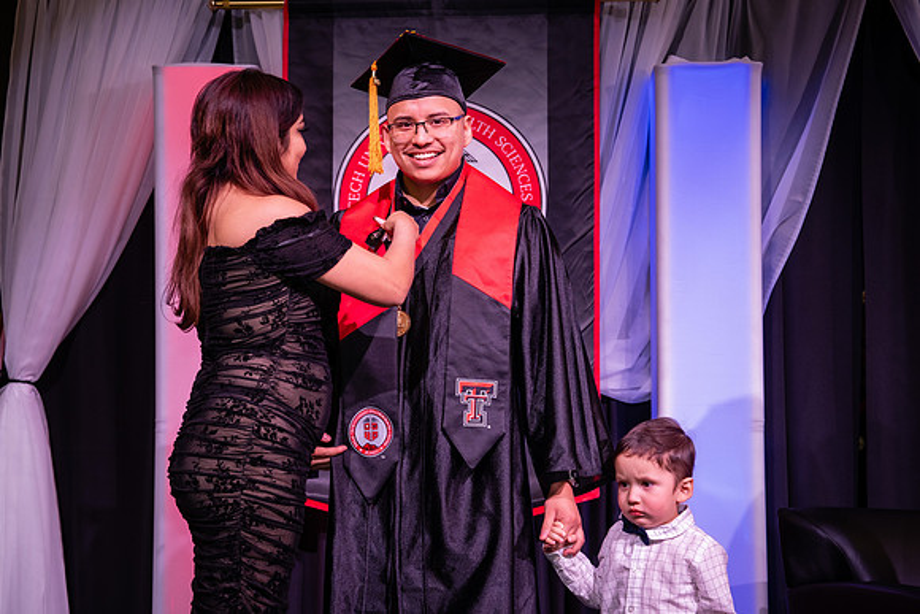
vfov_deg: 16.9
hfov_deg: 25.1
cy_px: 312
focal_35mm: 81
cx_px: 426
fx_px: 2065
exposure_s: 1/160
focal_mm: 70
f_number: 5.6
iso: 1000
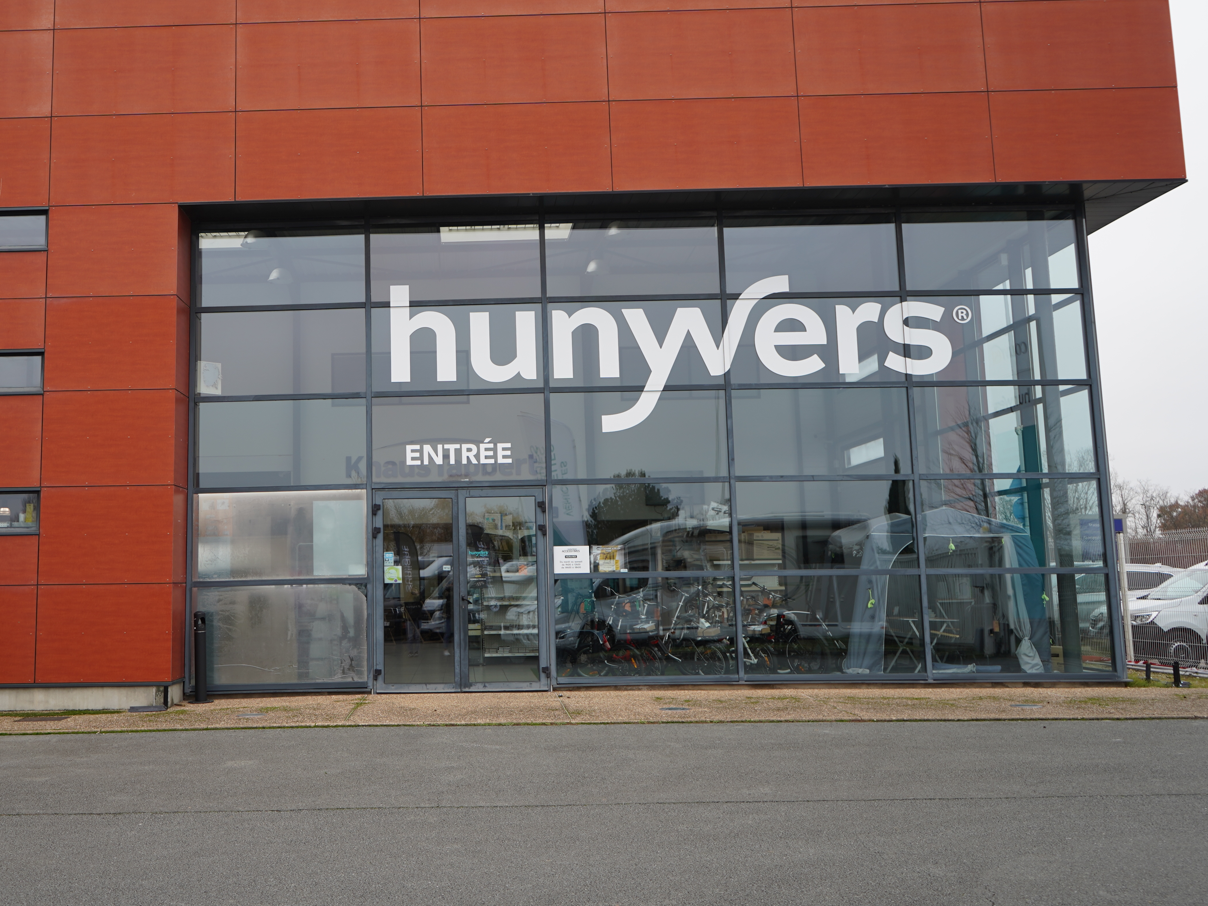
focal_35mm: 40
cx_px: 411
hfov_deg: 46.1
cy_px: 350
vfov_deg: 35.8
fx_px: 1396
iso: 100
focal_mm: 29
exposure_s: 1/80
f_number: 4.5
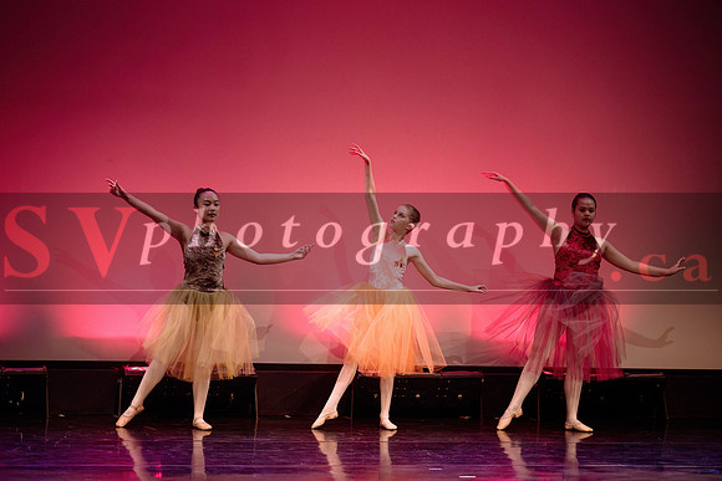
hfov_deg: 15.8
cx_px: 361
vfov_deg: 10.6
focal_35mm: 130
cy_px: 240
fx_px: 2608
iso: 1600
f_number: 2.8
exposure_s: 1/250
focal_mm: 130
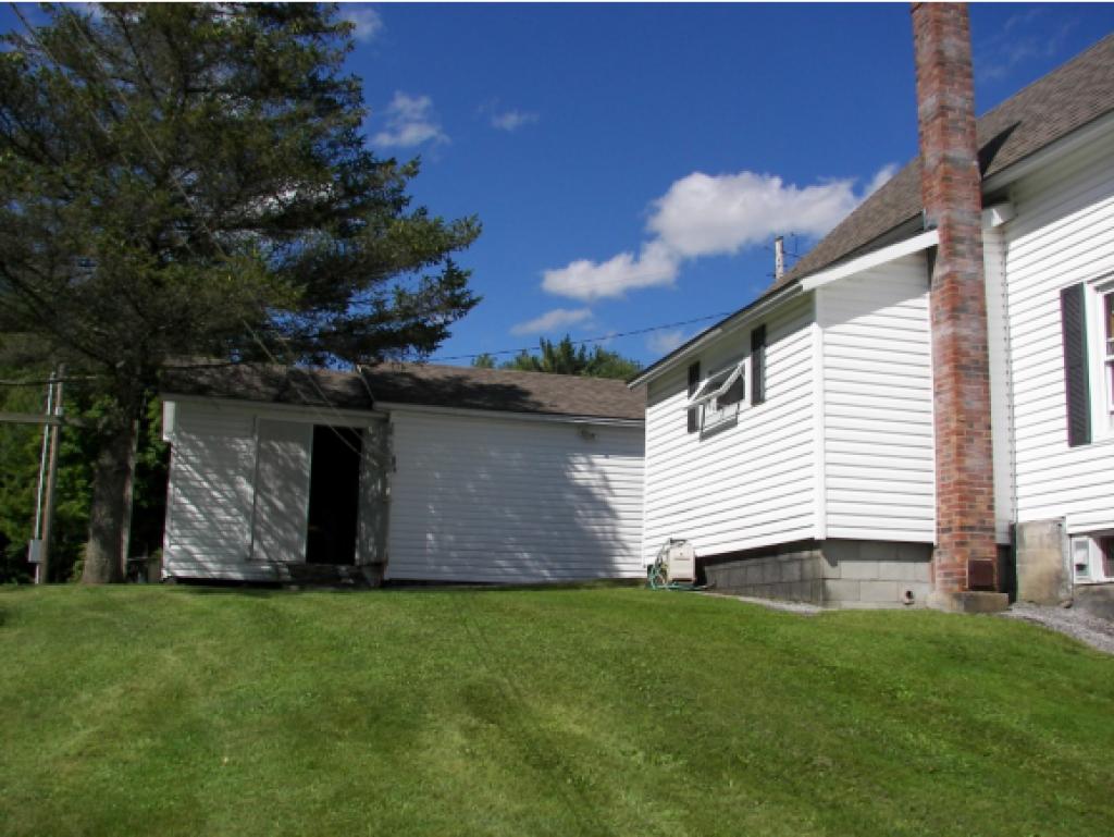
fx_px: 1159
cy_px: 418
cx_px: 557
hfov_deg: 51.3
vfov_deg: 39.7
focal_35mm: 36
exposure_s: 1/800
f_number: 4
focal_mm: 6
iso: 50
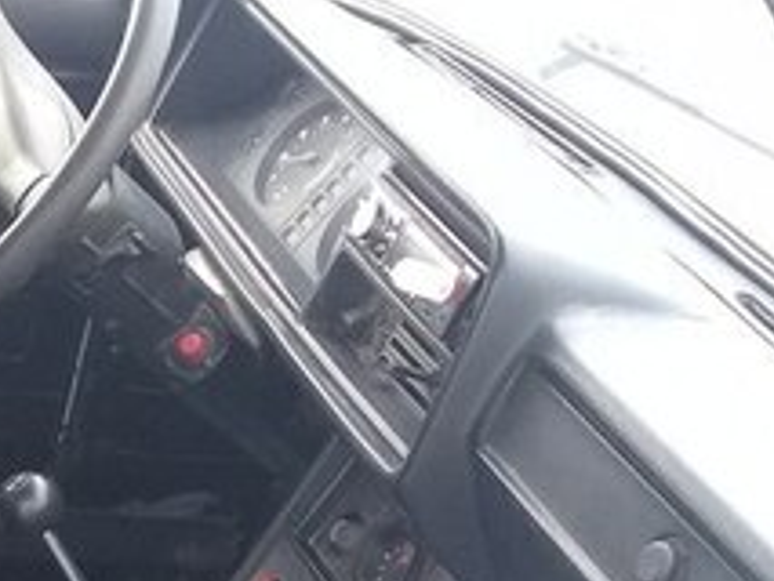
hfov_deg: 19.1
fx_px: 2148
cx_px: -196
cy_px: 714
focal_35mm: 96
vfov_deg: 14.9
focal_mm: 3.3
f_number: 2.2
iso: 64
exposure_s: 1/100
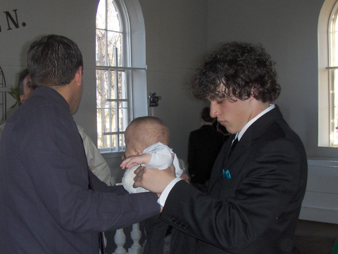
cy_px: 159
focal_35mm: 56
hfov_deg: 34.3
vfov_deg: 26.1
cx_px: 165
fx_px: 547
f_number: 3.5
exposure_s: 1/60
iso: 100
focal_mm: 6.5
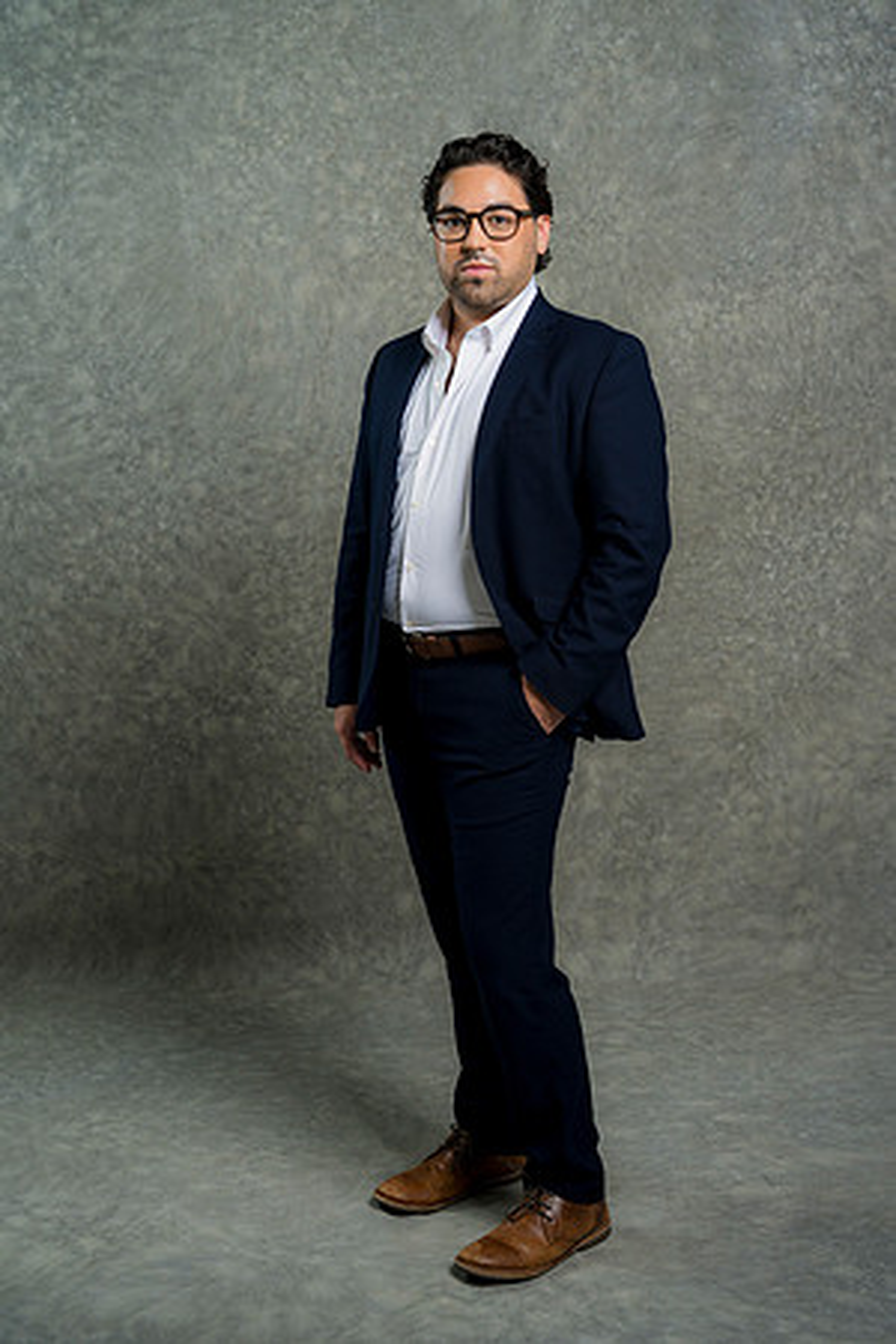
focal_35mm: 55
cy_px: 672
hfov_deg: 24.6
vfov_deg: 36.2
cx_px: 448
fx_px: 2053
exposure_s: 1/160
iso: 125
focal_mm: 55
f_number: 4
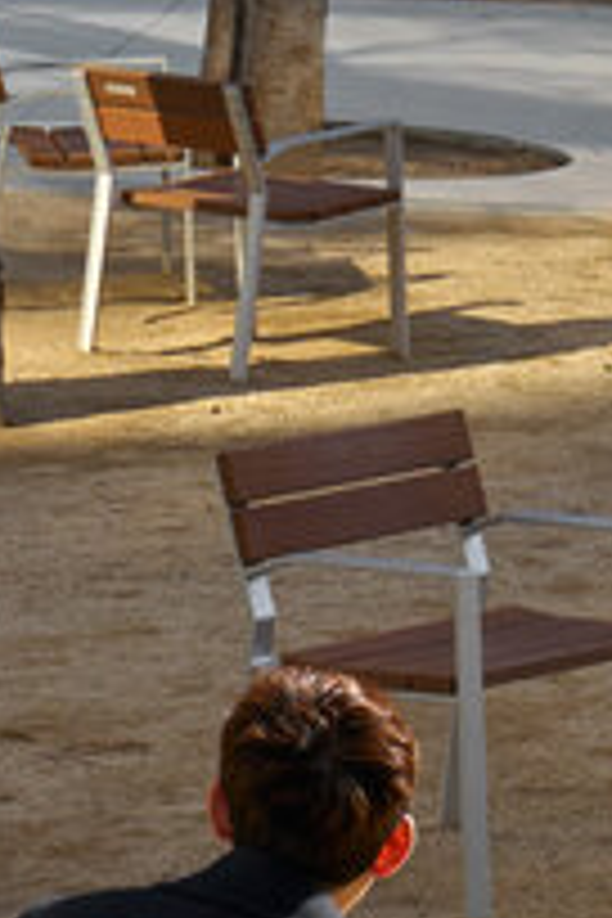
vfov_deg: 7.6
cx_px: 799
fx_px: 6884
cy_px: 540
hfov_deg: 5.1
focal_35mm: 270
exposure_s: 1/200
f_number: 11
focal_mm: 55
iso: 200
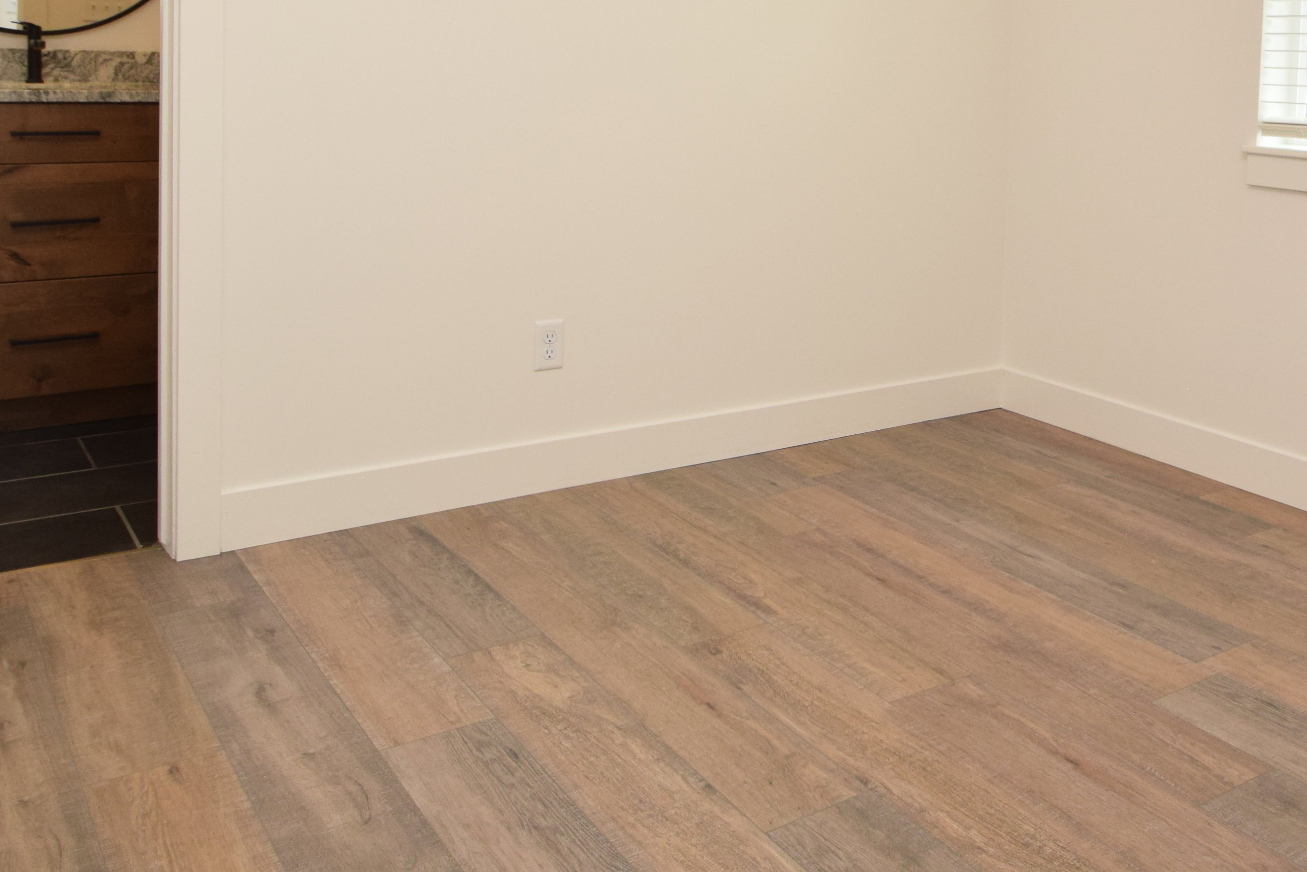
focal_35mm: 34
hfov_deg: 55.0
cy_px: 77
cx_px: 839
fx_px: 1234
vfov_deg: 36.3
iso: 560
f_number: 5.6
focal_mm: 10
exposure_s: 1/125
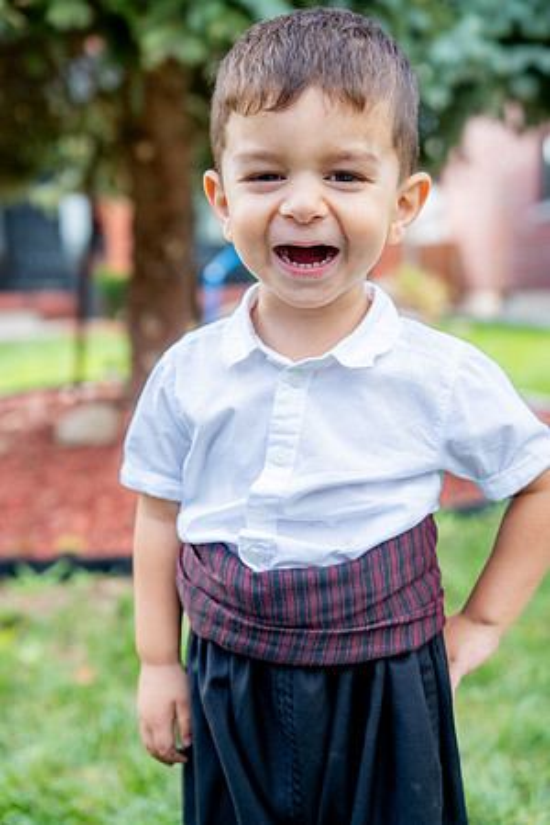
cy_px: 412
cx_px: 275
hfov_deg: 30.5
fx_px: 1008
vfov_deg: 44.5
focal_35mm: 44
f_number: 2.8
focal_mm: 44
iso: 320
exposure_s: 1/1000
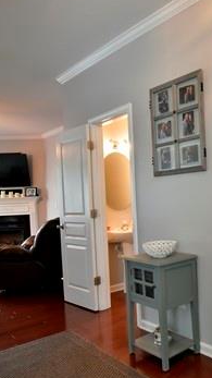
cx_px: 241
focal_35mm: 29
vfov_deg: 66.0
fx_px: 290
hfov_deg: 34.0
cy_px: 205
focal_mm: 10
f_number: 3.5
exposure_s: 1/40
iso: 800
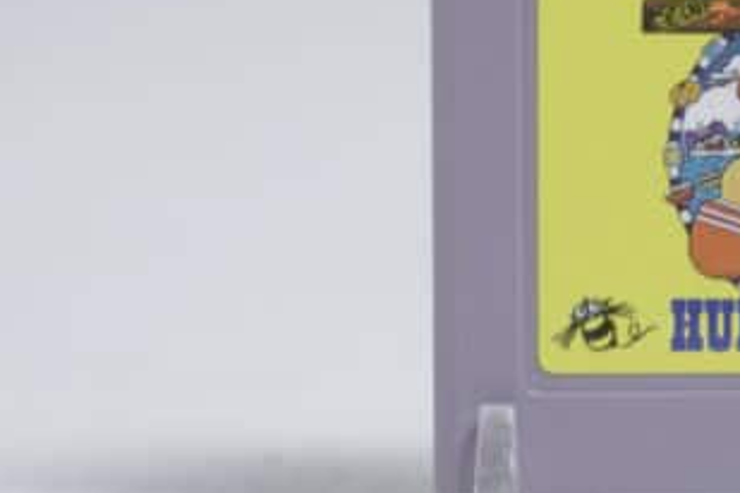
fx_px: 5591
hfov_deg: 7.5
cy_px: -31
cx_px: 819
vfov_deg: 5.0
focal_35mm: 272
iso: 100
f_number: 5.6
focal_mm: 70
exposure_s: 1/6
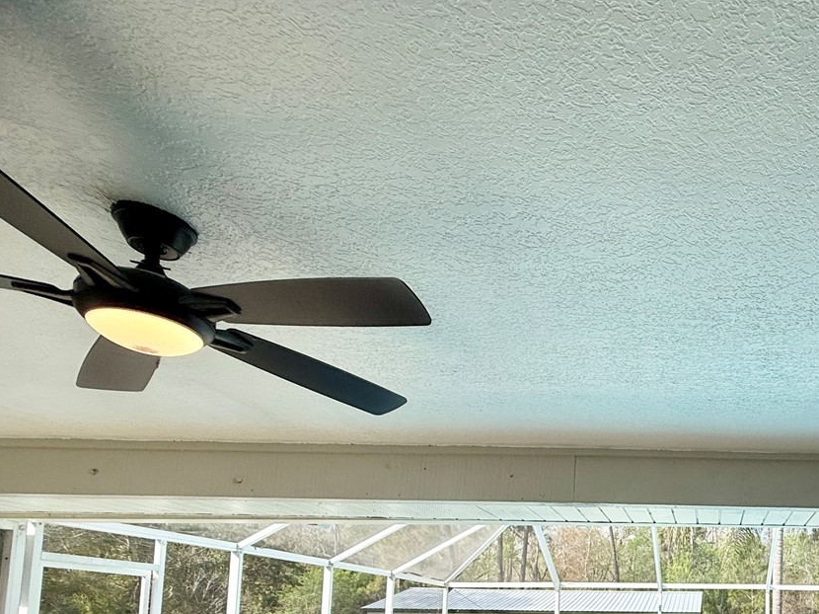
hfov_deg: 56.5
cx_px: 736
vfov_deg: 45.0
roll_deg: -0.5
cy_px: 586
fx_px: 639
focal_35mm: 27
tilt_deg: +4.6
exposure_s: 1/853
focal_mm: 2.22
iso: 50
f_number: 2.2
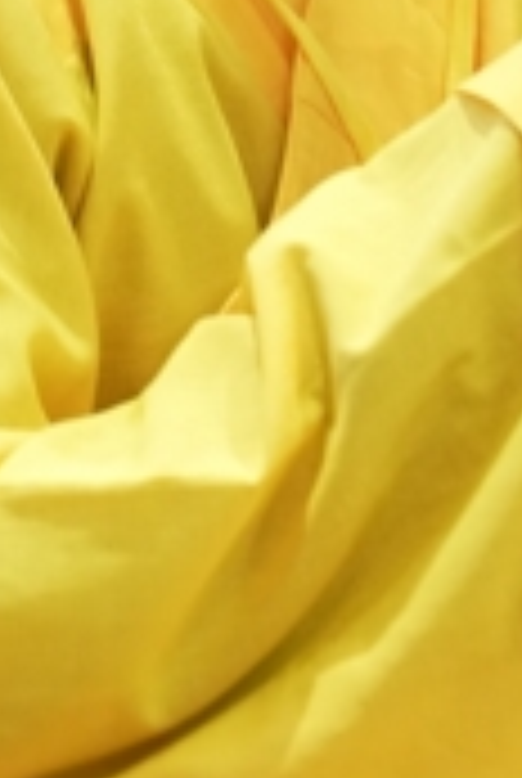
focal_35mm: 536
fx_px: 11611
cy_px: -76
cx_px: 259
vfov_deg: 3.8
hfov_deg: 2.6
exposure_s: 1/200
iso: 4000
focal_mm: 143
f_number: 2.8
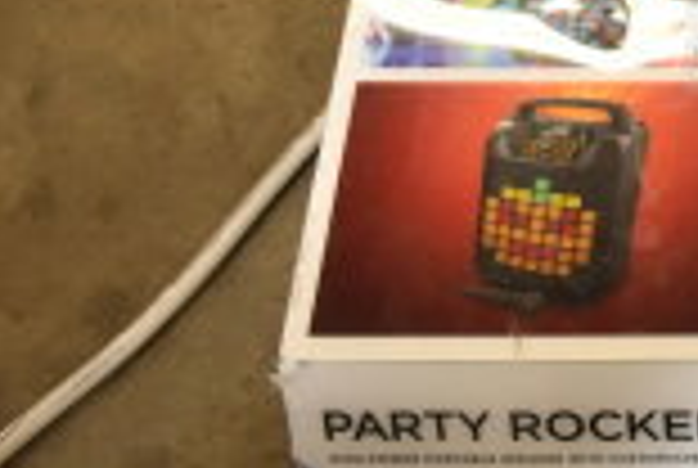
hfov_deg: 16.6
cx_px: 1189
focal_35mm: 106
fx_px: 2059
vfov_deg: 12.3
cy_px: -263
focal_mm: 18
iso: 500
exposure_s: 1/30
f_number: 3.5
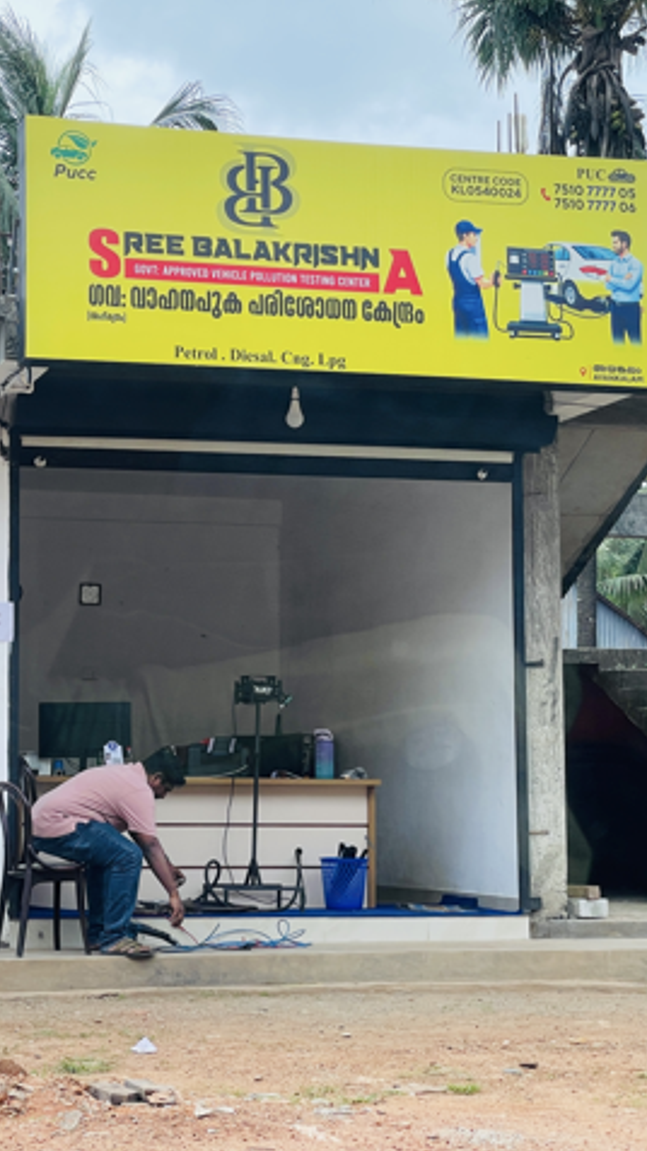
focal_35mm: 76
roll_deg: +0.7
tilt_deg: +6.2
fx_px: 2320
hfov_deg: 15.8
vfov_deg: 27.9
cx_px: 210
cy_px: 574
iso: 25
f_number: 2
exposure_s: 1/384
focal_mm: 6
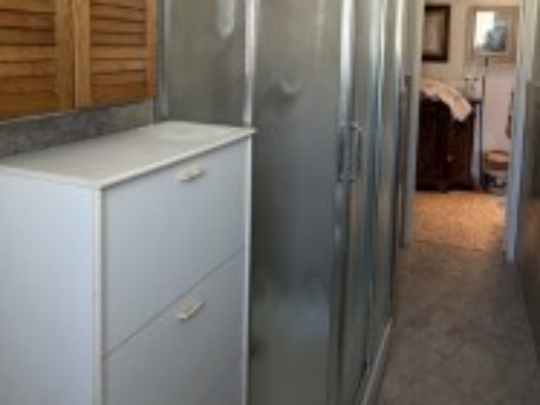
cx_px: 316
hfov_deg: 56.5
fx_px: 499
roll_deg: -1.9
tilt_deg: -5.5
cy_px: 93
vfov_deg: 42.5
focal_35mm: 32
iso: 320
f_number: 2.2
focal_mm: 2.22
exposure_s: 1/100
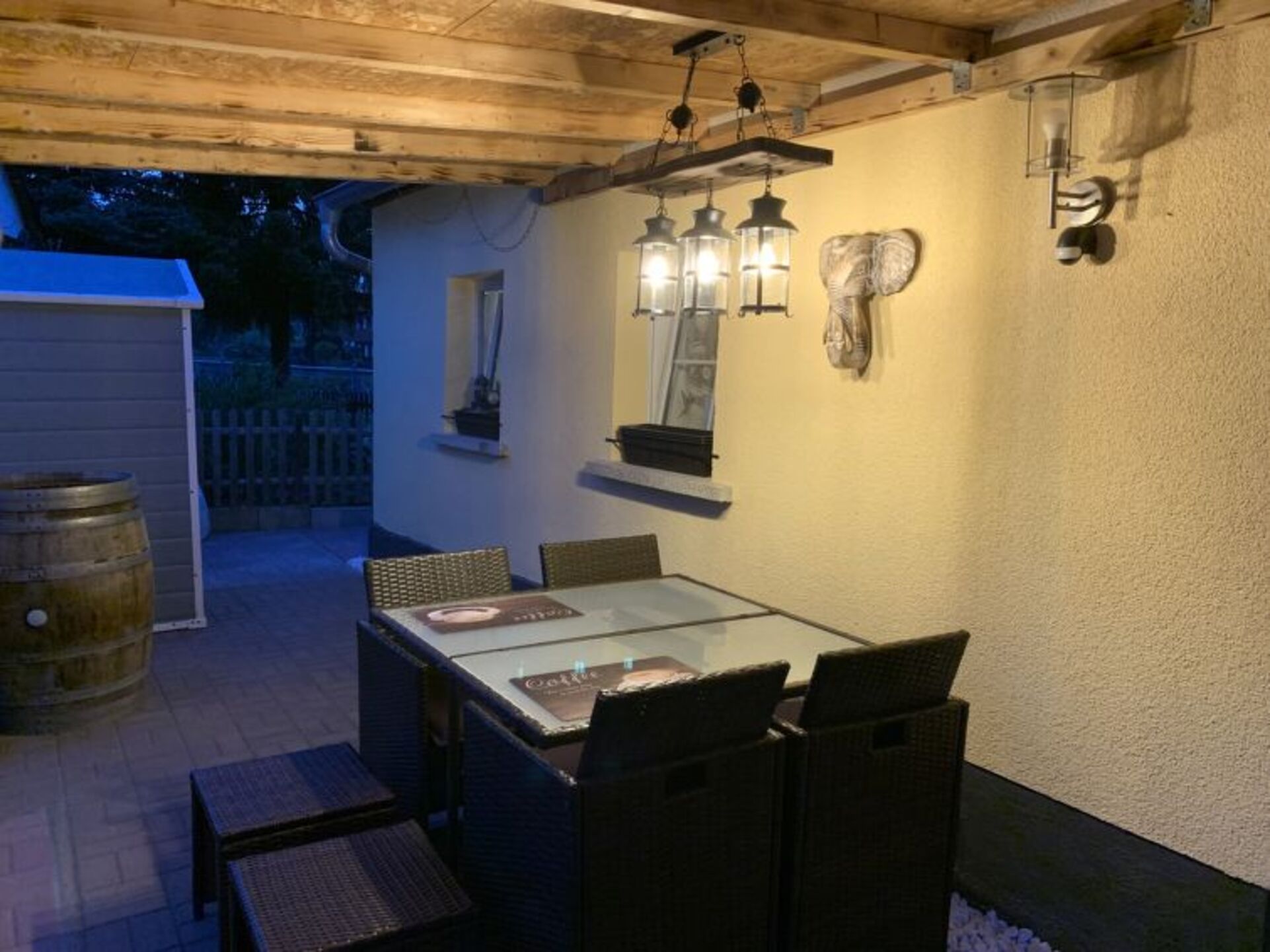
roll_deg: -2.0
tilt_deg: -6.4
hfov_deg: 67.3
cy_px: 476
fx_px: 954
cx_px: 635
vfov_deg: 53.1
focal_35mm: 26
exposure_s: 1/60
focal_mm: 4.25
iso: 250
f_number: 1.8
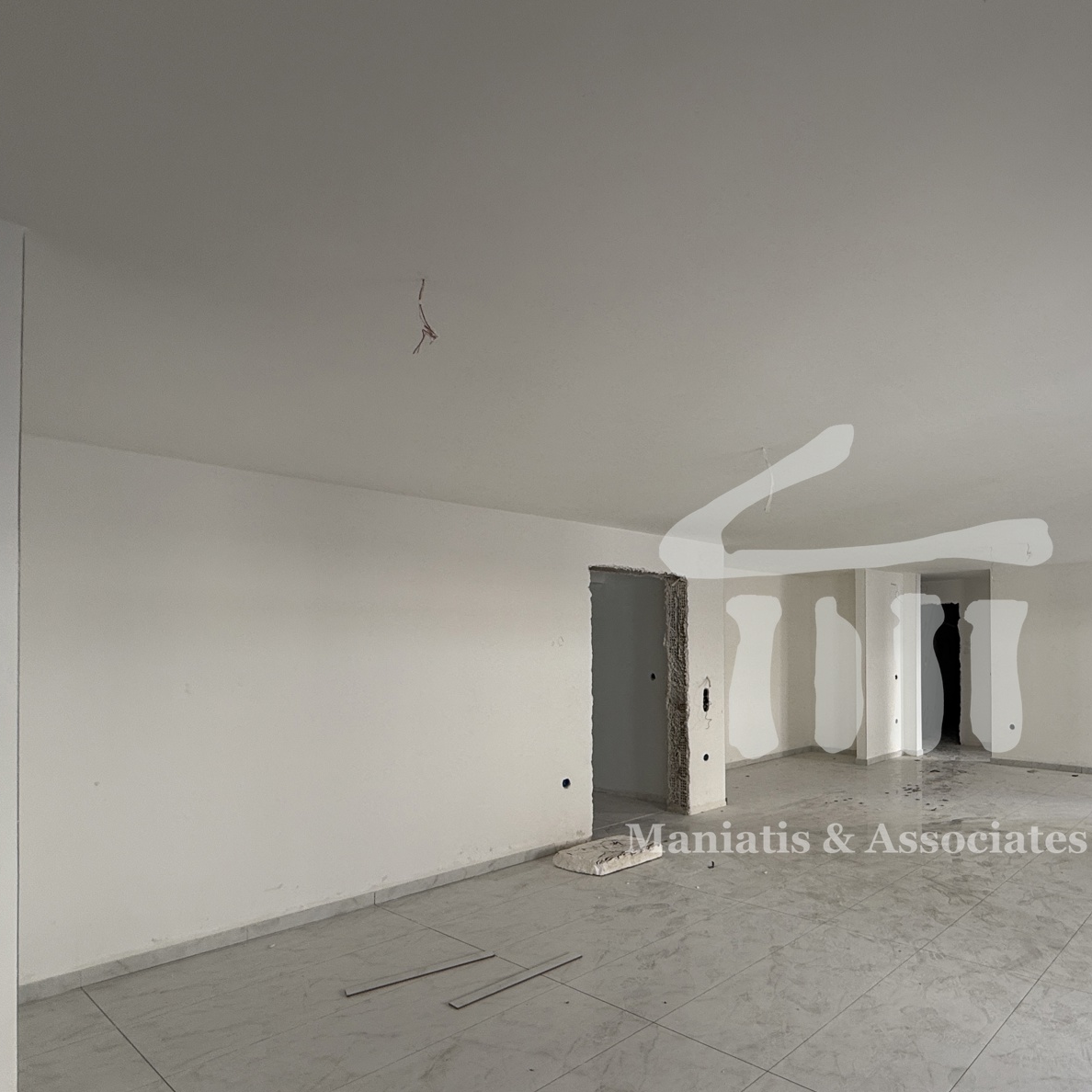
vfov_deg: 74.2
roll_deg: -0.5
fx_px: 714
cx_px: 854
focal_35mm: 20
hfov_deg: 68.6
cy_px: 640
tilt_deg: +1.6
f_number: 2.2
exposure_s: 1/99
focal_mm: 2.22
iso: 50
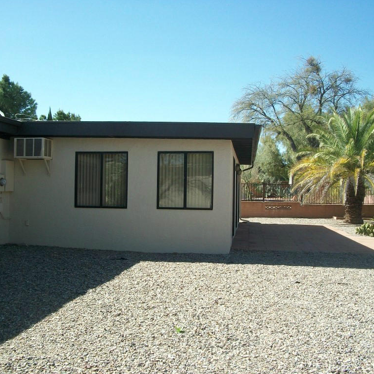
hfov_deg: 43.8
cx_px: 179
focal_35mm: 38
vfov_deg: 43.9
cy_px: 187
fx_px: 464
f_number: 5.5
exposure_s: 1/200
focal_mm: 5.7
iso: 80
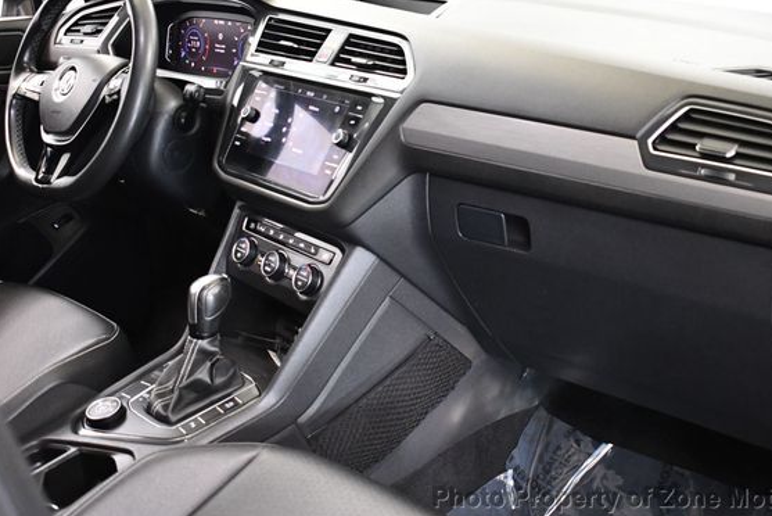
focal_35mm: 46
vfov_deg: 29.3
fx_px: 987
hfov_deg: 42.7
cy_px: 227
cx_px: 416
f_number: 3.8
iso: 3200
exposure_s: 1/80
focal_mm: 20
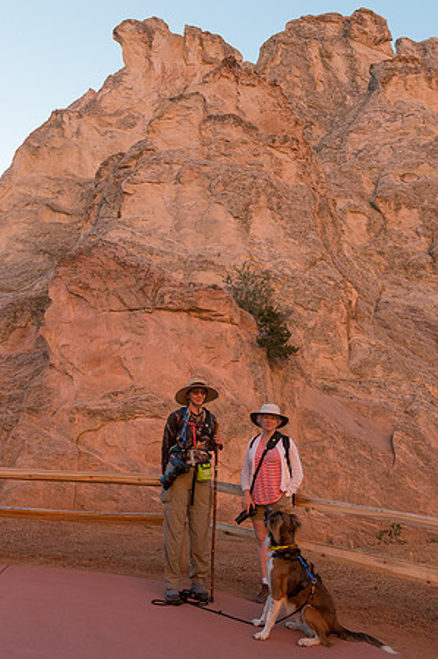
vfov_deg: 63.7
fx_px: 530
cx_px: 219
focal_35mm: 29
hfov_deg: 44.9
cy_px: 330
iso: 2200
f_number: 11
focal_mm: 29
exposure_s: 1/400
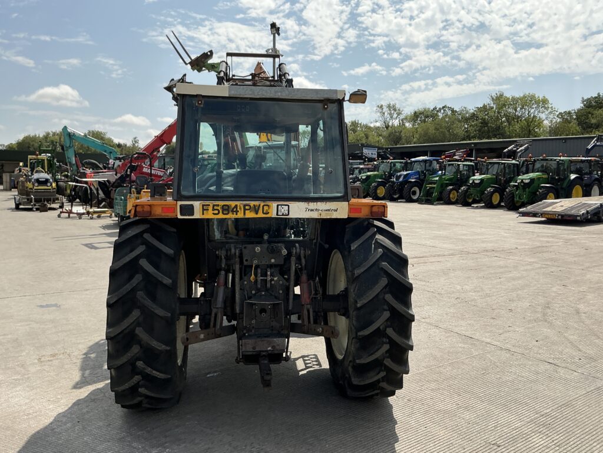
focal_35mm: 28
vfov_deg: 49.7
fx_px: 488
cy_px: 226
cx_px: 302
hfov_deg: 63.4
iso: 25
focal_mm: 3
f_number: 1.8
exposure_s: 1/2801
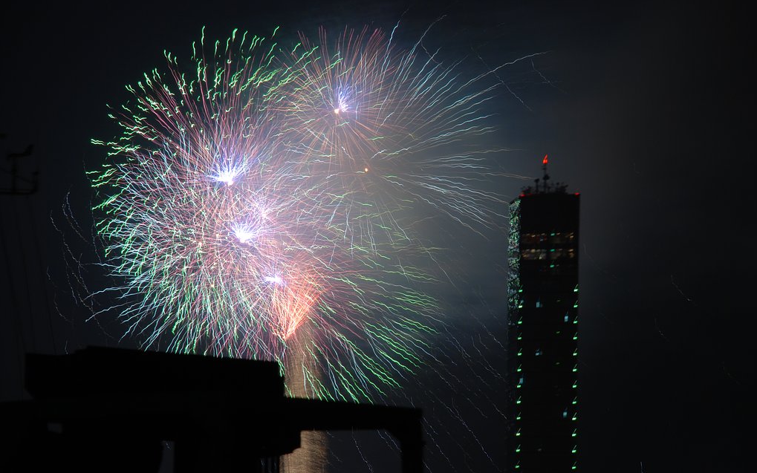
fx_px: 4281
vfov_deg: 6.3
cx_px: 380
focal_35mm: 208
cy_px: 241
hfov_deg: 10.1
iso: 100
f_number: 13
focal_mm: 135
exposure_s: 2
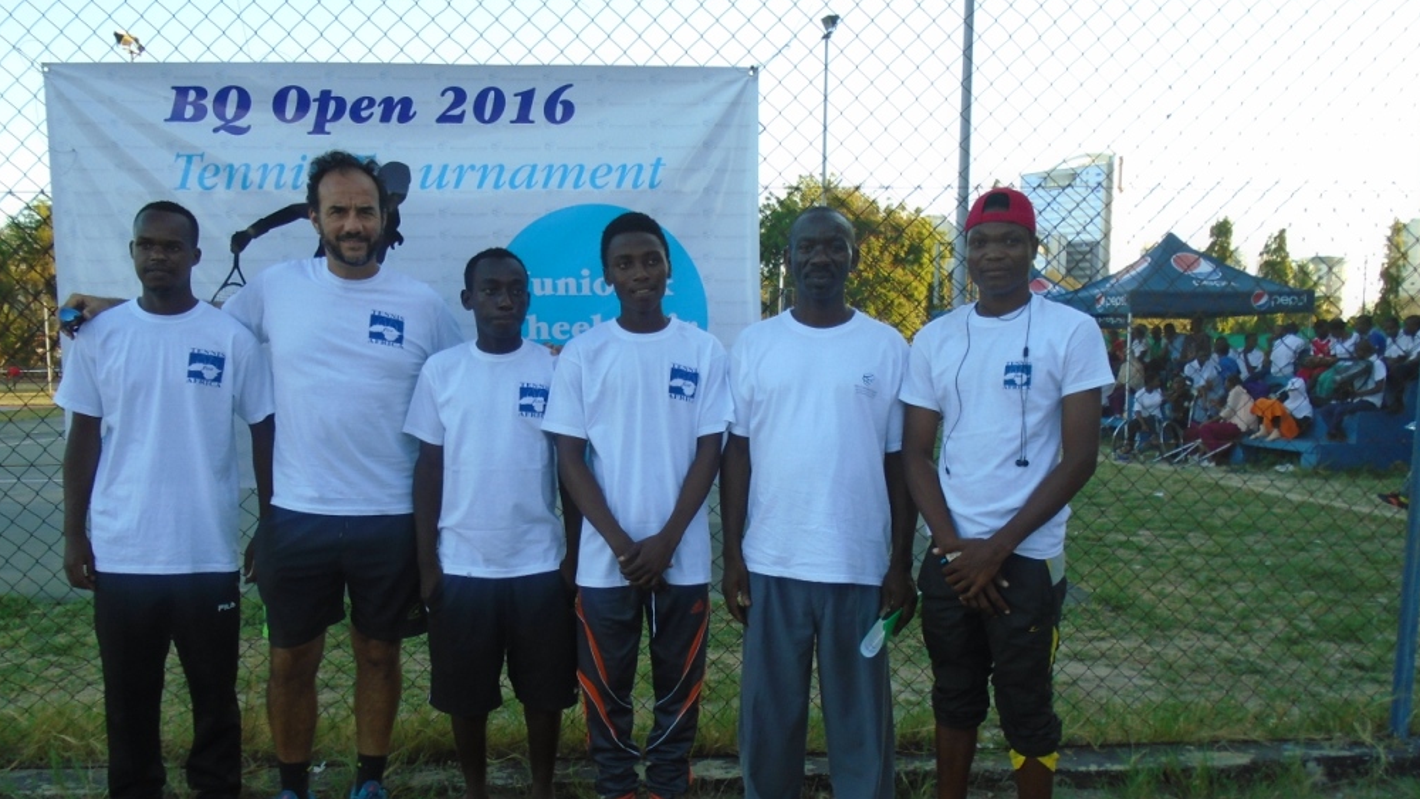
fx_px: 1092
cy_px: 504
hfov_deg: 66.1
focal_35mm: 29
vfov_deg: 39.9
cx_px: 714
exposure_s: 1/200
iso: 100
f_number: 3.2
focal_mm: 4.6
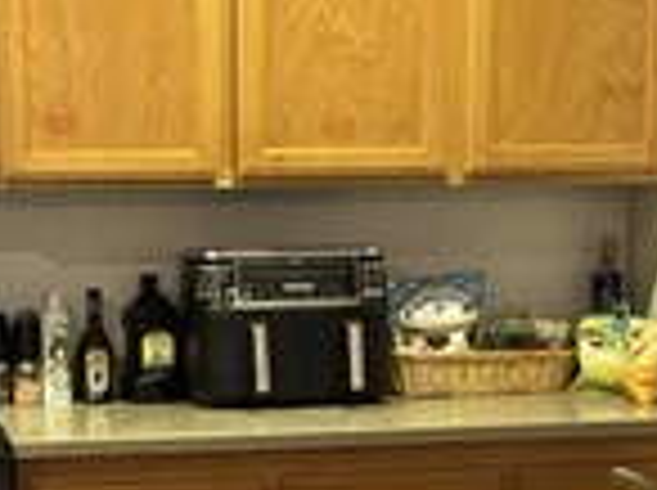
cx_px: 200
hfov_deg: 16.5
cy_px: 472
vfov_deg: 12.3
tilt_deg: -5.8
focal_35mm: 119
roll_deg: -0.3
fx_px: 2255
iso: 500
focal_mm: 5.96
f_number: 1.6
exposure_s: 1/60
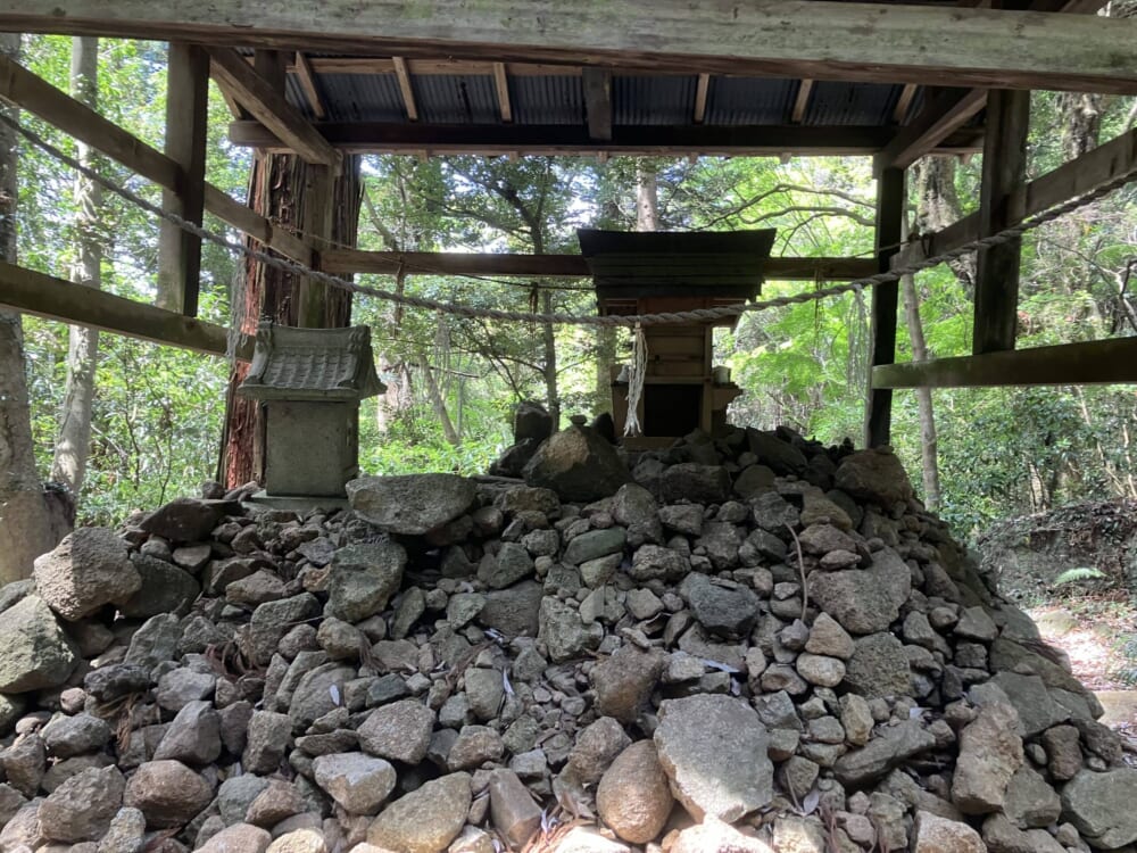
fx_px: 920
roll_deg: -2.0
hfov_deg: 63.4
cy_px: 426
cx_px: 568
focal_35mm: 28
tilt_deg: +1.0
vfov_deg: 49.7
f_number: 1.8
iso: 80
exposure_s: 1/93
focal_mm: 3.99
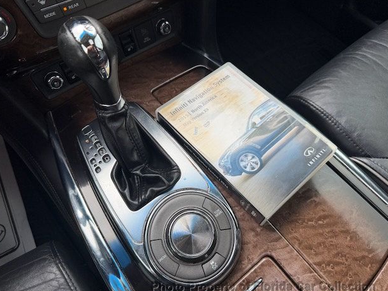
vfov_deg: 54.9
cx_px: 194
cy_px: 148
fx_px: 280
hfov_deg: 69.4
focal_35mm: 25
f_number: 1.78
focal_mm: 6.76
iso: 100
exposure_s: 1/186
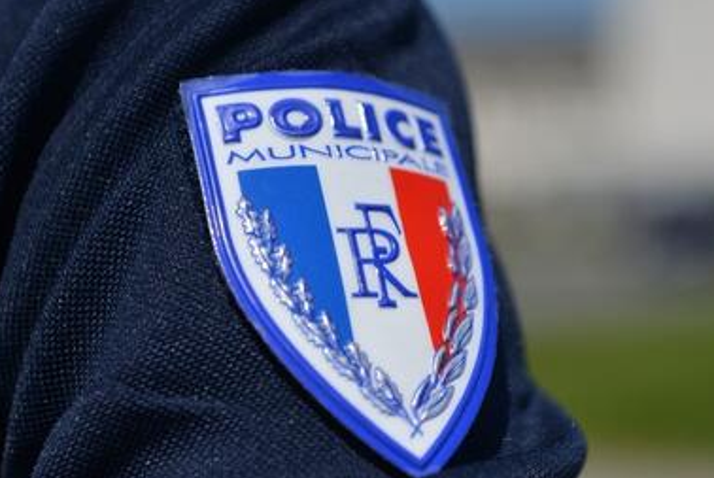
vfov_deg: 12.4
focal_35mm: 111
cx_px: 459
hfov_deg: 18.4
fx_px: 2204
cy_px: 192
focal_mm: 70
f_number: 3.5
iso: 100
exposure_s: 1/3200
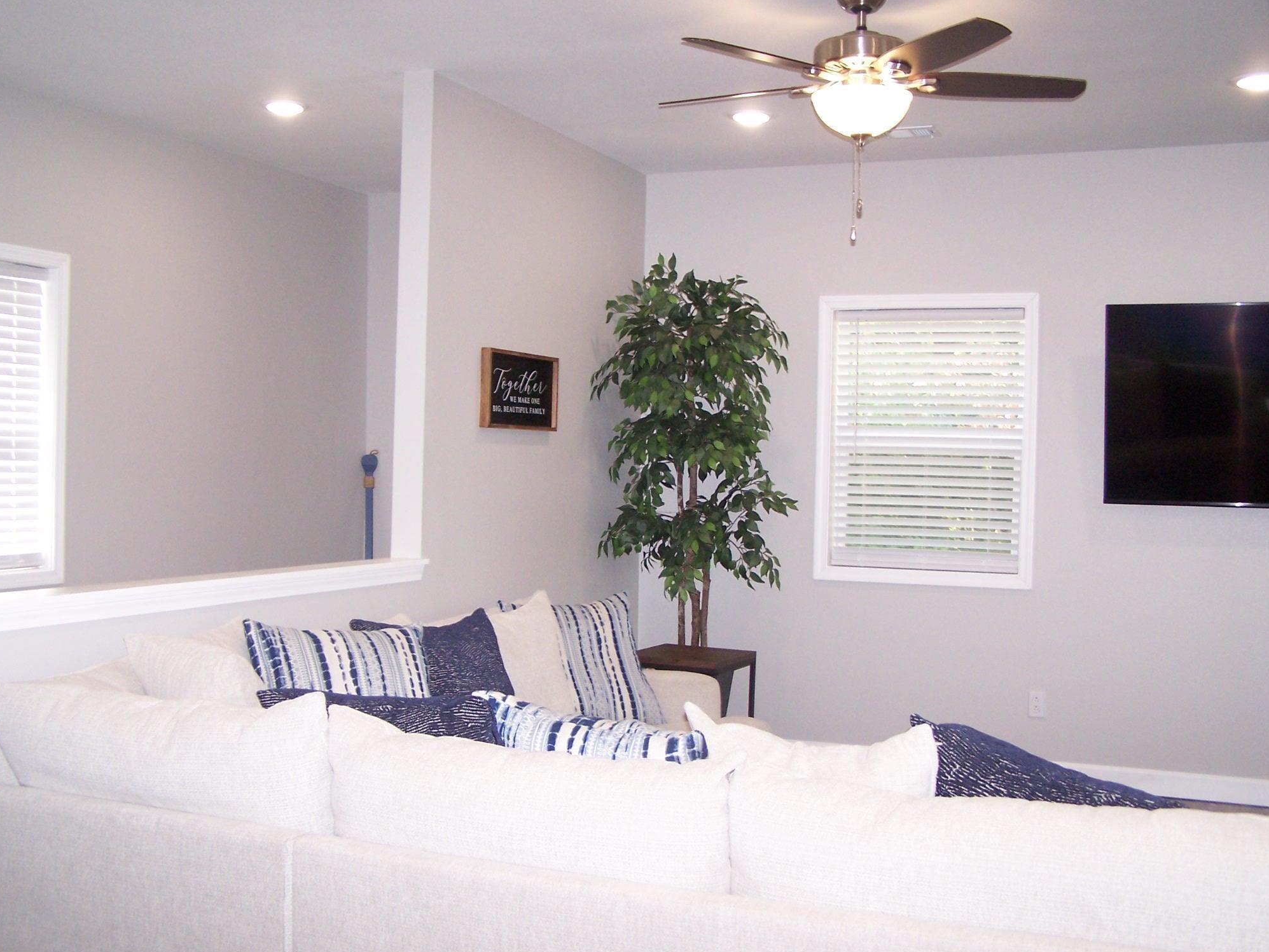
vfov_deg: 36.8
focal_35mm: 39
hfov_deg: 47.9
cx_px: 644
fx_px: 1430
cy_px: 477
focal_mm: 6.3
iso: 140
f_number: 2.8
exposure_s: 1/60
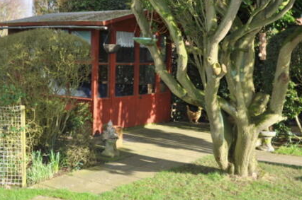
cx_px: 145
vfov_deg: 23.3
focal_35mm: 58
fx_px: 484
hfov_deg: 34.6
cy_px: 61
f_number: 6.3
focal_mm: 25
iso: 200
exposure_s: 1/200
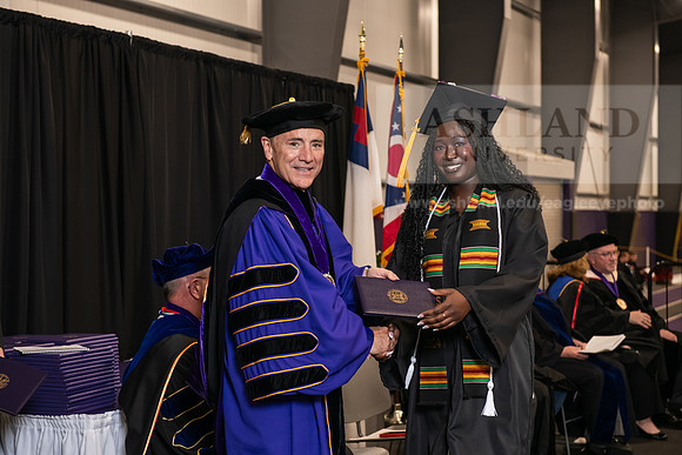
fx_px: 1326
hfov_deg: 28.8
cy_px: 228
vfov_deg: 19.5
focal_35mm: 70
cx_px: 341
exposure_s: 1/125
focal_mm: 70
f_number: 5
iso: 1600
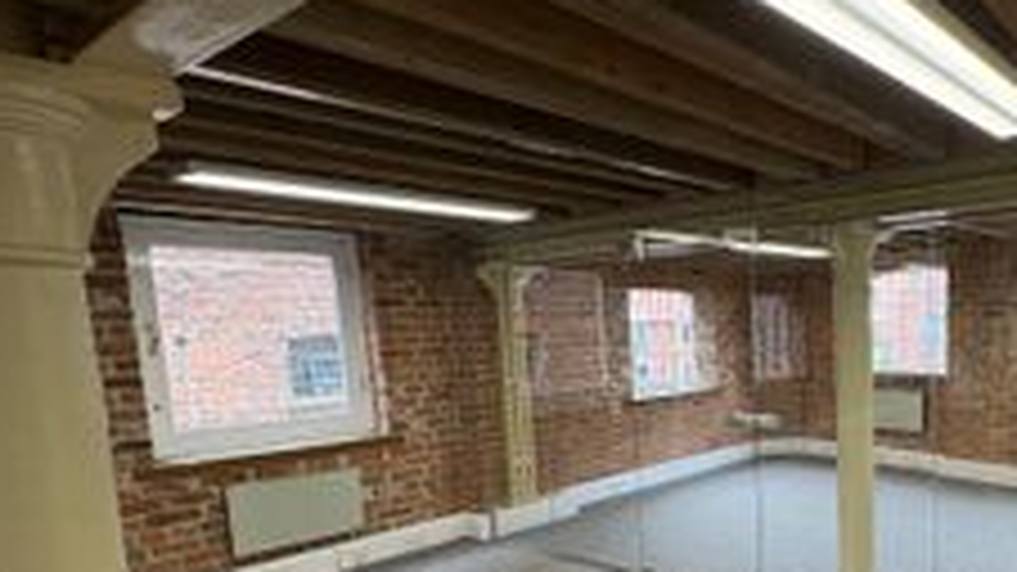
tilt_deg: -6.7
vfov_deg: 41.8
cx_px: 801
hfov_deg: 64.3
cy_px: 414
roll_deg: +1.9
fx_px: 728
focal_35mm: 27
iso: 160
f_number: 2.2
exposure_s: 1/100
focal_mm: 2.22
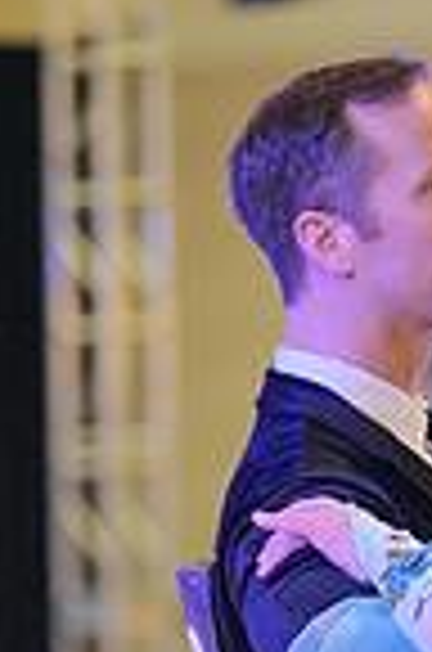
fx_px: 5878
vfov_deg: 6.2
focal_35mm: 325
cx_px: 542
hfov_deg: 4.2
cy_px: 1115
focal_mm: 81
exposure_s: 1/500
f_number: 2
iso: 6400
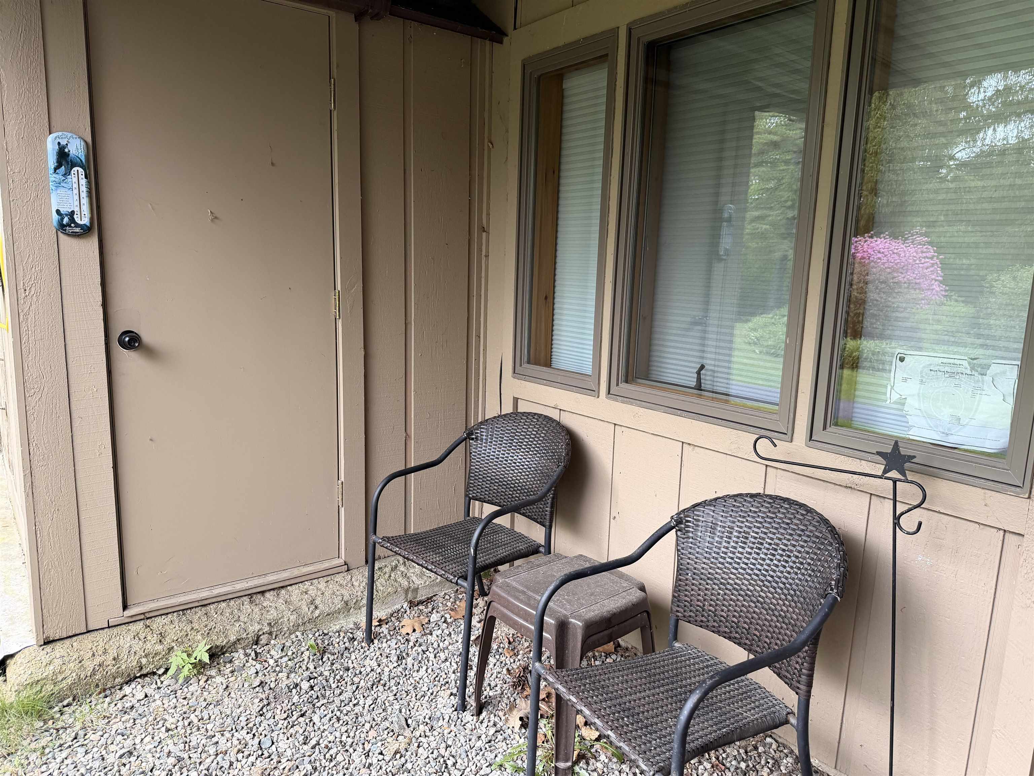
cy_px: 388
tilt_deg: -10.0
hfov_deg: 71.6
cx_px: 517
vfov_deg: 56.8
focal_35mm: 24
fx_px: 717
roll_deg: -2.2
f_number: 1.78
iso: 250
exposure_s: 1/60
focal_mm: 6.76
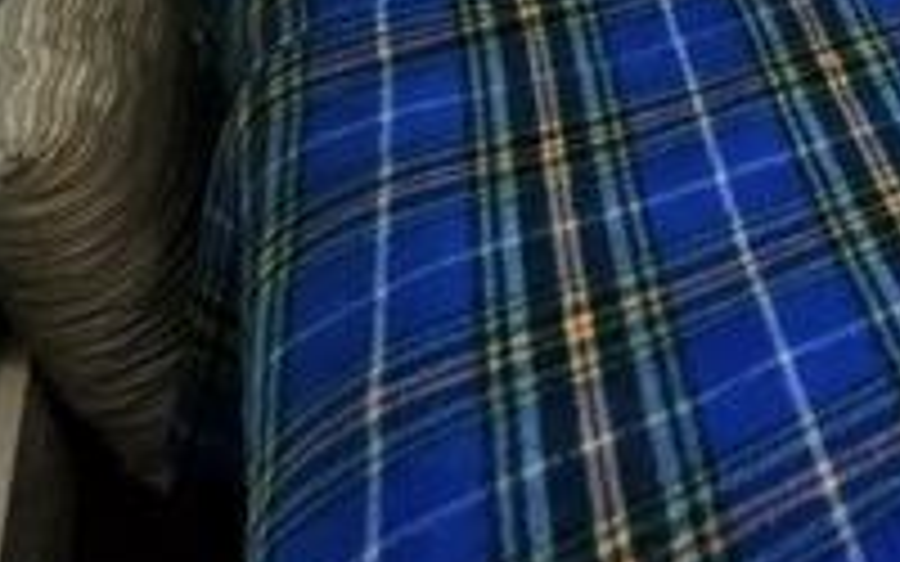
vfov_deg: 21.7
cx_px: 1422
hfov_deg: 27.0
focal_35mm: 44
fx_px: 1079
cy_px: -382
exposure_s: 1/60
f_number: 2.2
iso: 80
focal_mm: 2.2
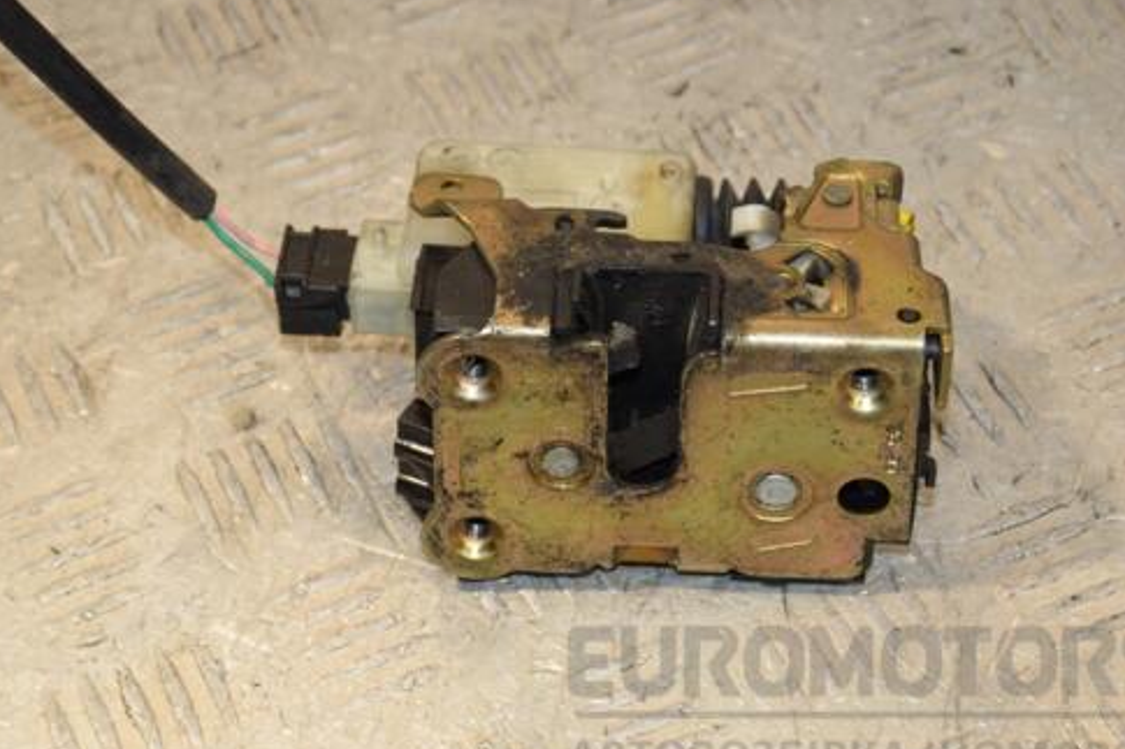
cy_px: 352
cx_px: 524
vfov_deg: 11.9
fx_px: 3592
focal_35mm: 115
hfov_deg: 17.8
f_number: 7.1
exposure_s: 1/200
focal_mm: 62
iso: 800
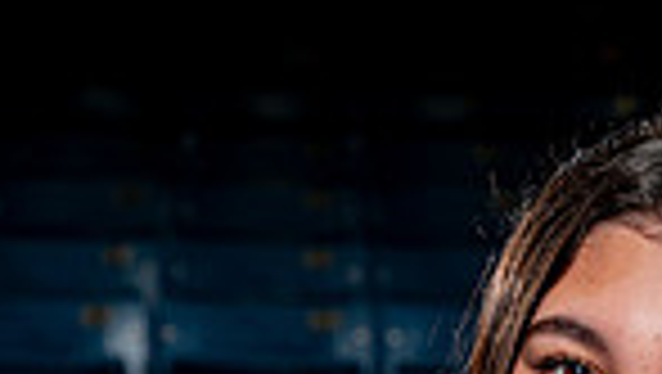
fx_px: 3321
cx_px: 599
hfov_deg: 11.3
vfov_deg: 6.1
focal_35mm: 189
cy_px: 978
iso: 200
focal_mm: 59
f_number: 5.6
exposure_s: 1/250
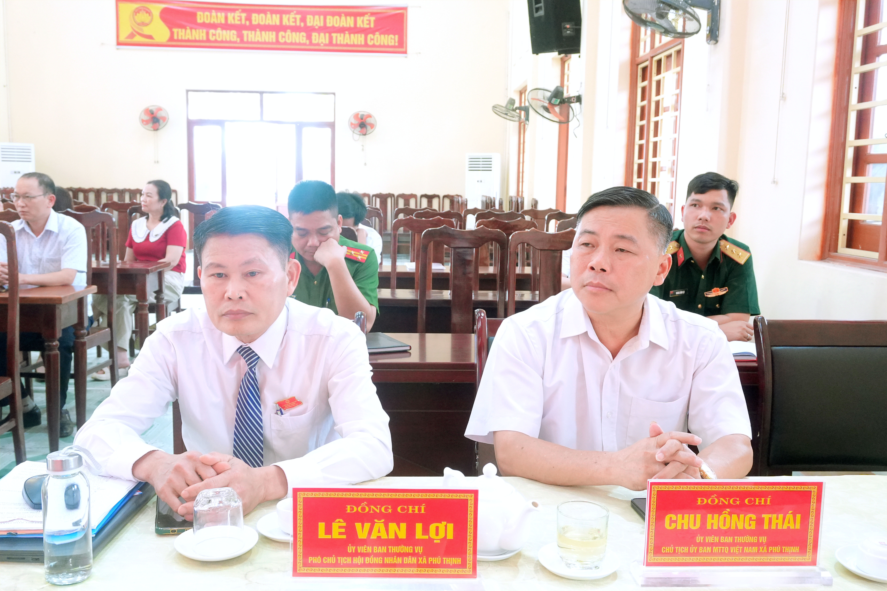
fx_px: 850
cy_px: 296
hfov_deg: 55.1
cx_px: 444
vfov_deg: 38.4
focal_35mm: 34
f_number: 6.3
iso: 2500
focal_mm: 23
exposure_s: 1/50
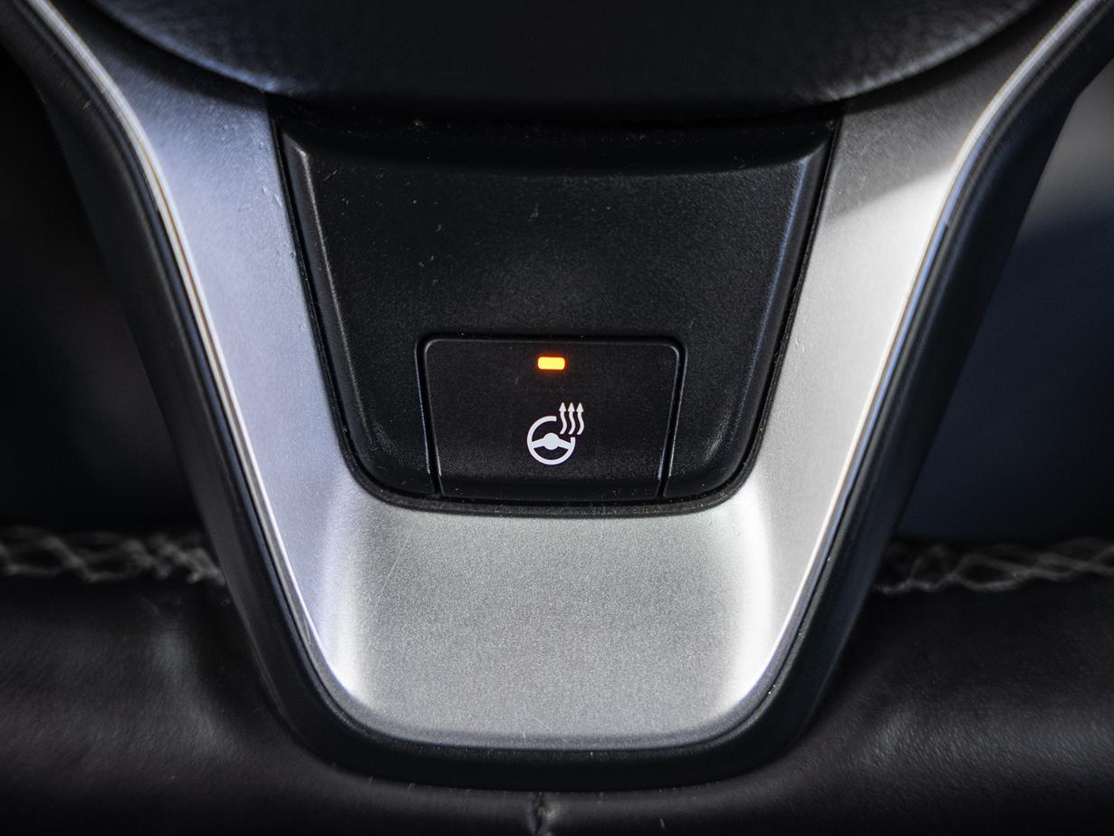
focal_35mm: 61
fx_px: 1963
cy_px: 405
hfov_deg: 31.7
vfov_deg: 24.0
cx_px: 557
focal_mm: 54.2
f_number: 3.2
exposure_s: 1/50
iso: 800
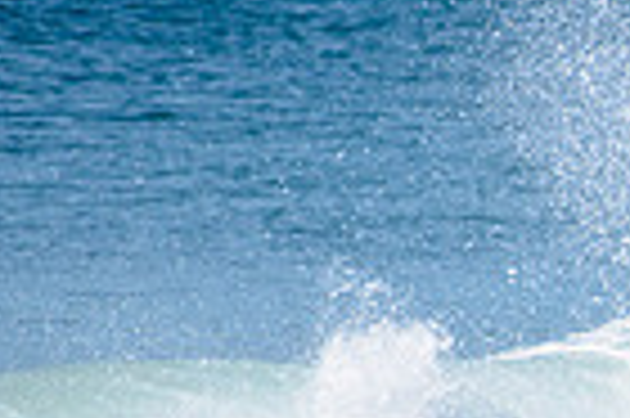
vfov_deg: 0.7
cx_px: 1143
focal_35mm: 2078
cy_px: 335
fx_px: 36322
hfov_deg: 1.0
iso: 160
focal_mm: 500
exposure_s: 1/2000
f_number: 5.6
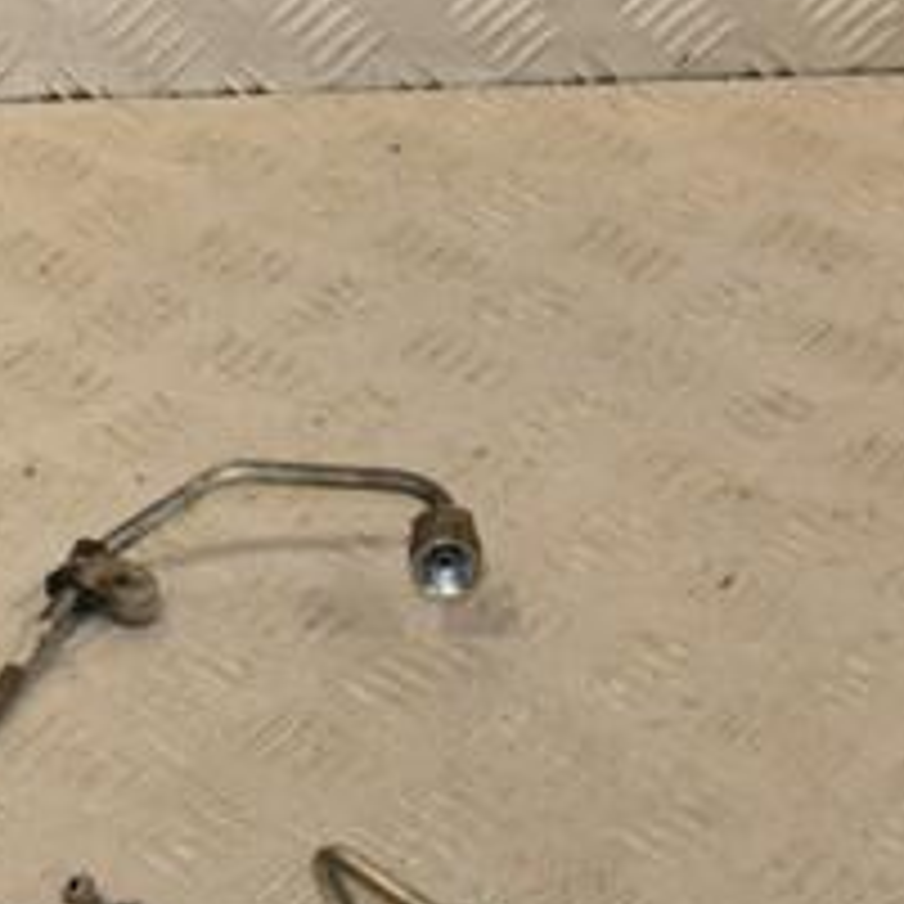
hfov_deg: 15.0
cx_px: 22
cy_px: 607
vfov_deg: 15.3
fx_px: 3368
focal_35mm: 114
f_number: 8
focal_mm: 30
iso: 800
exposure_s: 1/200
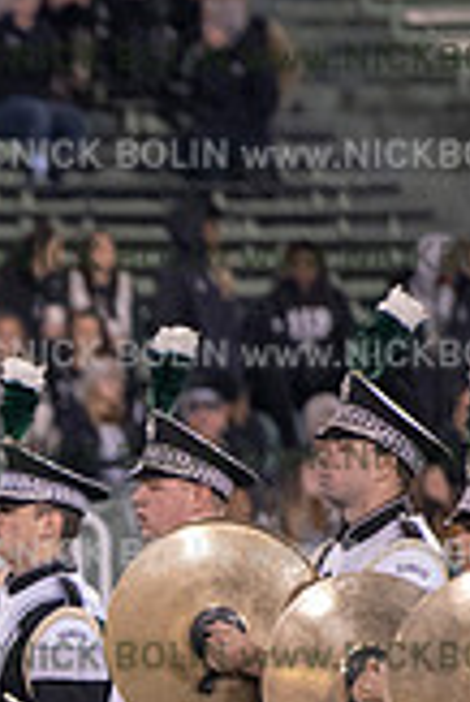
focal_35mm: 712
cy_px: 756
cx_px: -367
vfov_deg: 2.9
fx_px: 13913
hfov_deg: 1.9
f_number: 3.2
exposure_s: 1/1250
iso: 5000
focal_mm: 200
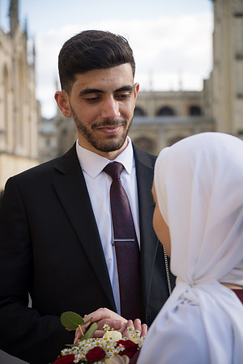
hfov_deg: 19.5
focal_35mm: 70
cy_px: 182
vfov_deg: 28.8
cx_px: 122
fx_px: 709
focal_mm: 70
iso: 100
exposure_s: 1/160
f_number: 4
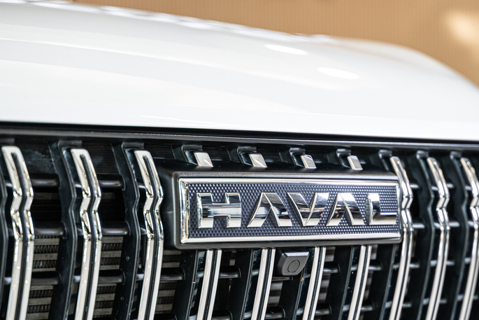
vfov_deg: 12.2
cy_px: 200
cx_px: 305
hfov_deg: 18.2
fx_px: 1490
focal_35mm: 112
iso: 400
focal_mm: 75
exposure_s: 1/125
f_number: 3.2
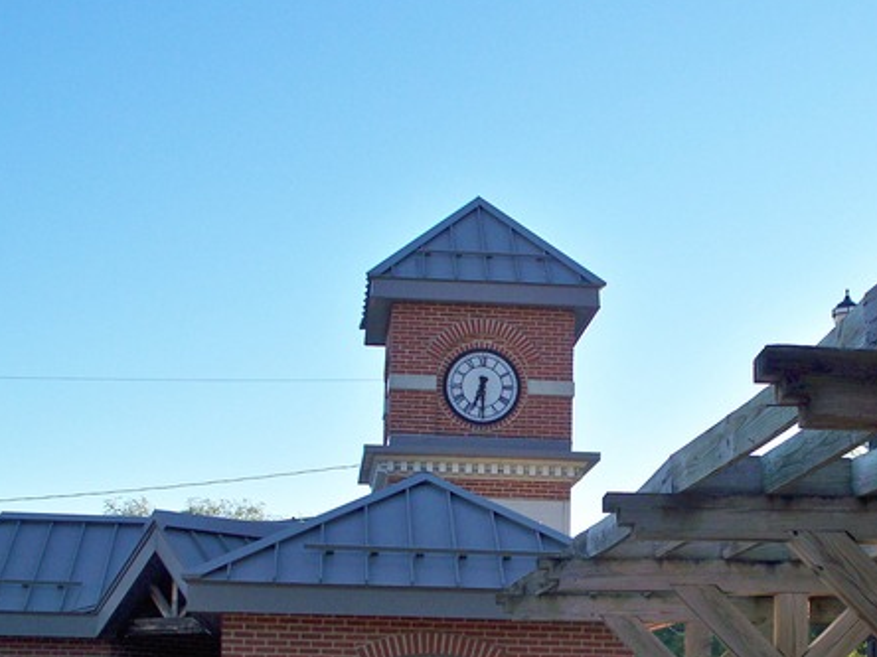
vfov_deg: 21.1
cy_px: 493
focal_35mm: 69
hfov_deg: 27.7
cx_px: 665
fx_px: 1748
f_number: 4.8
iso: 80
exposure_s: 1/500
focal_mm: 7.54
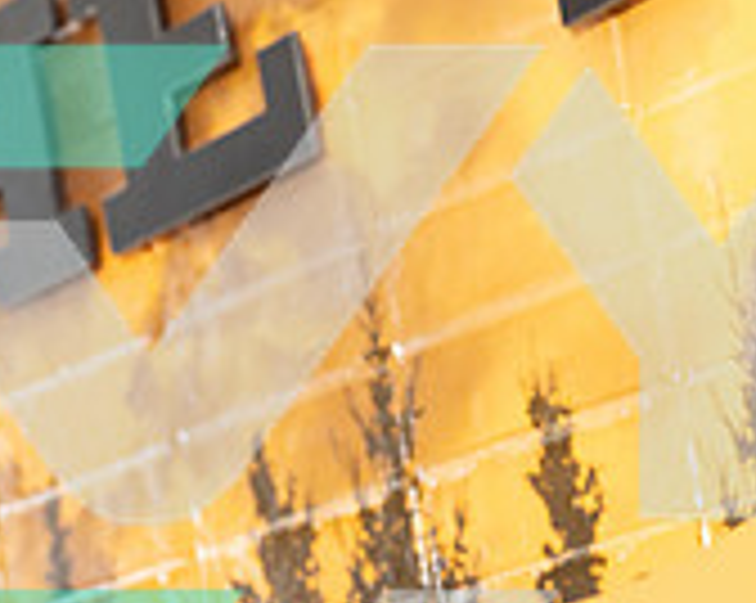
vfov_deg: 11.2
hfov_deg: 14.0
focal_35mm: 133
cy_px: 830
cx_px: 918
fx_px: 2972
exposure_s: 1/250
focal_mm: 41
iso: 800
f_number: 5.6
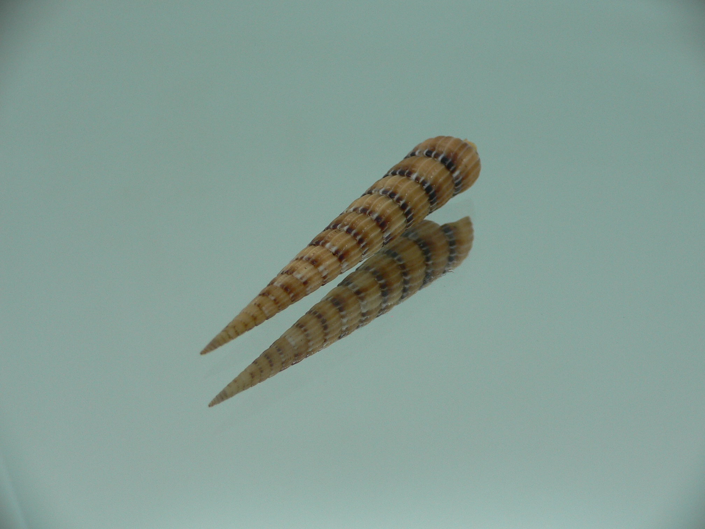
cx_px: 352
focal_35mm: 35
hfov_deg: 52.6
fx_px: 713
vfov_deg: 40.7
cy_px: 264
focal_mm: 4.6
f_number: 2.8
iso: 80
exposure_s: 1/60
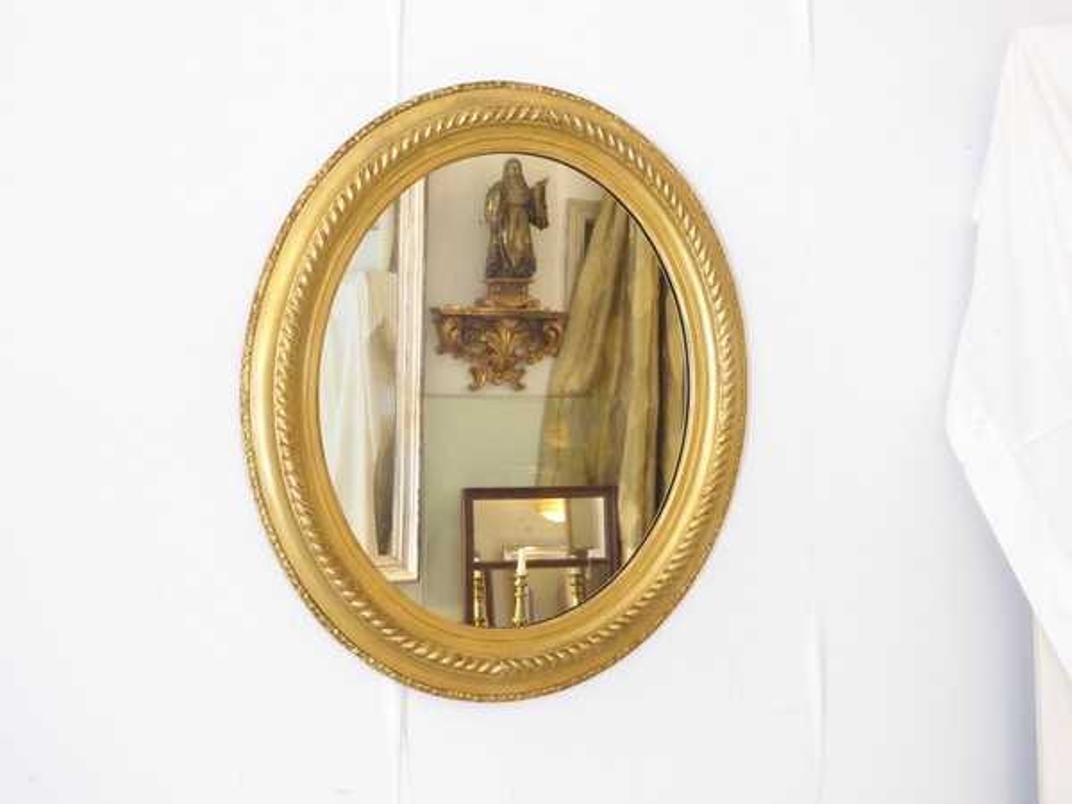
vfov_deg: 31.5
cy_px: 402
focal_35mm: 46
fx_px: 1425
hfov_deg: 41.2
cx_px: 536
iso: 400
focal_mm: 7.8
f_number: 3.9
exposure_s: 1/10
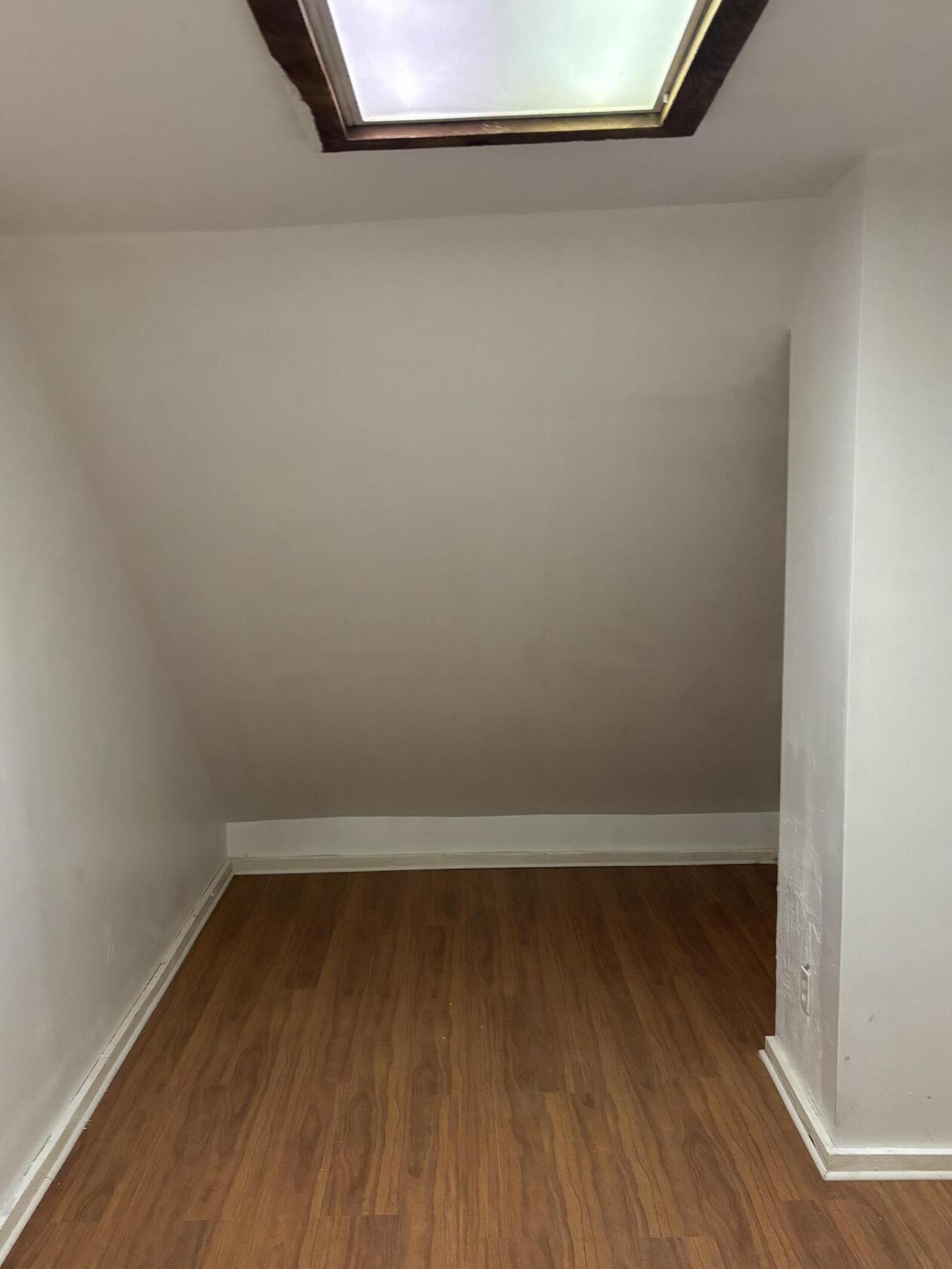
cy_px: 728
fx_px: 1137
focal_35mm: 31
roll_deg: +2.2
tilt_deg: -10.7
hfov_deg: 45.4
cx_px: 446
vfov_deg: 58.1
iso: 400
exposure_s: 1/40
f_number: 1.6
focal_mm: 5.96
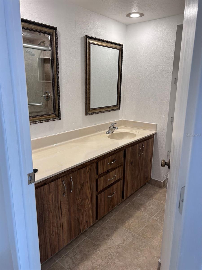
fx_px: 202
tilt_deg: -13.1
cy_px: 135
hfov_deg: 53.1
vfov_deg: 67.3
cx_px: 101
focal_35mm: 26
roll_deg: -1.0
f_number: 1.5
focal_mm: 5.7
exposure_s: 1/120
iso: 80
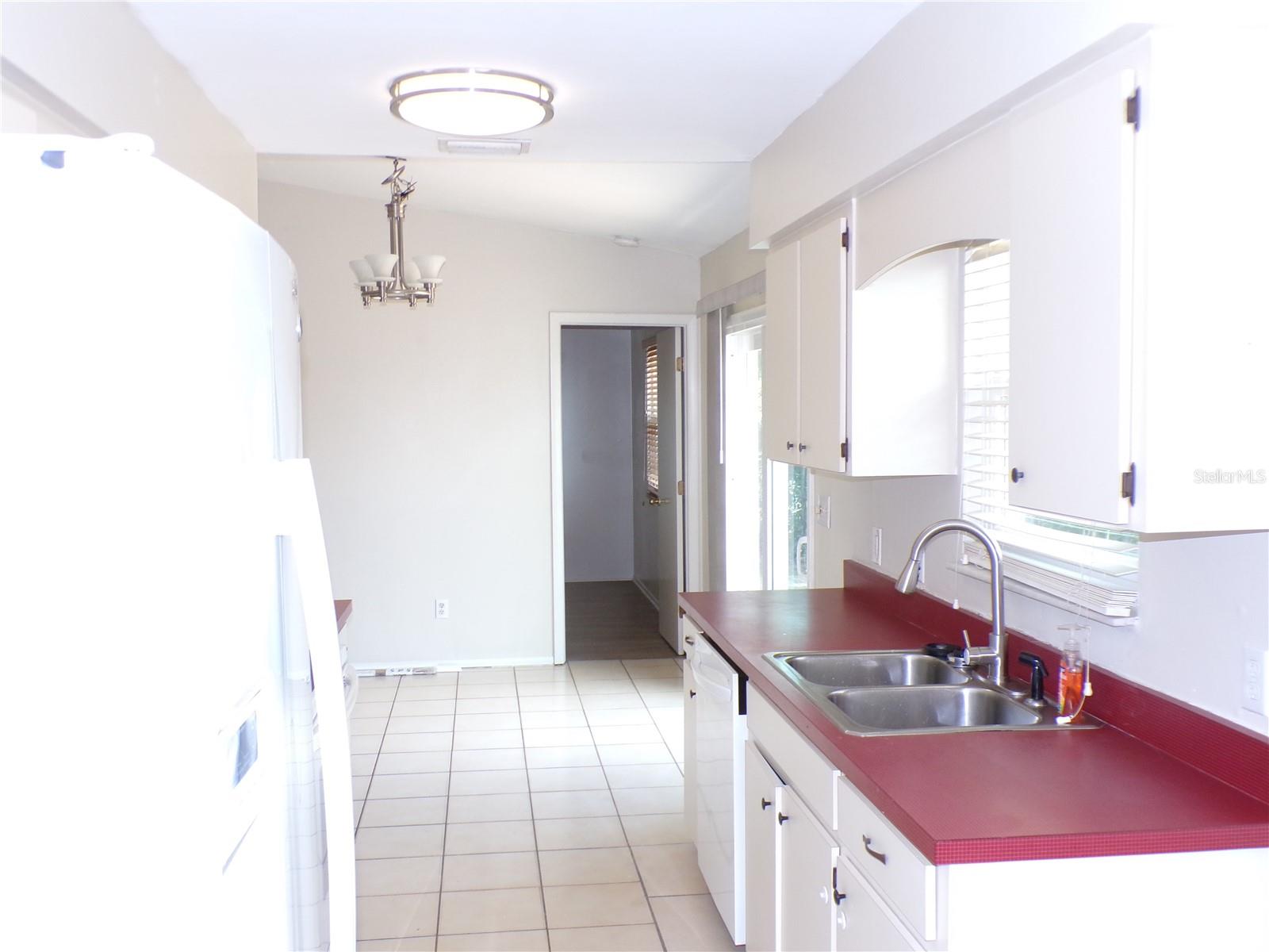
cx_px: 634
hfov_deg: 56.8
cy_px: 476
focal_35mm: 32
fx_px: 1173
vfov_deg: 44.2
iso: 200
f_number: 3.2
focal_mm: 5.8
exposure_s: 1/60
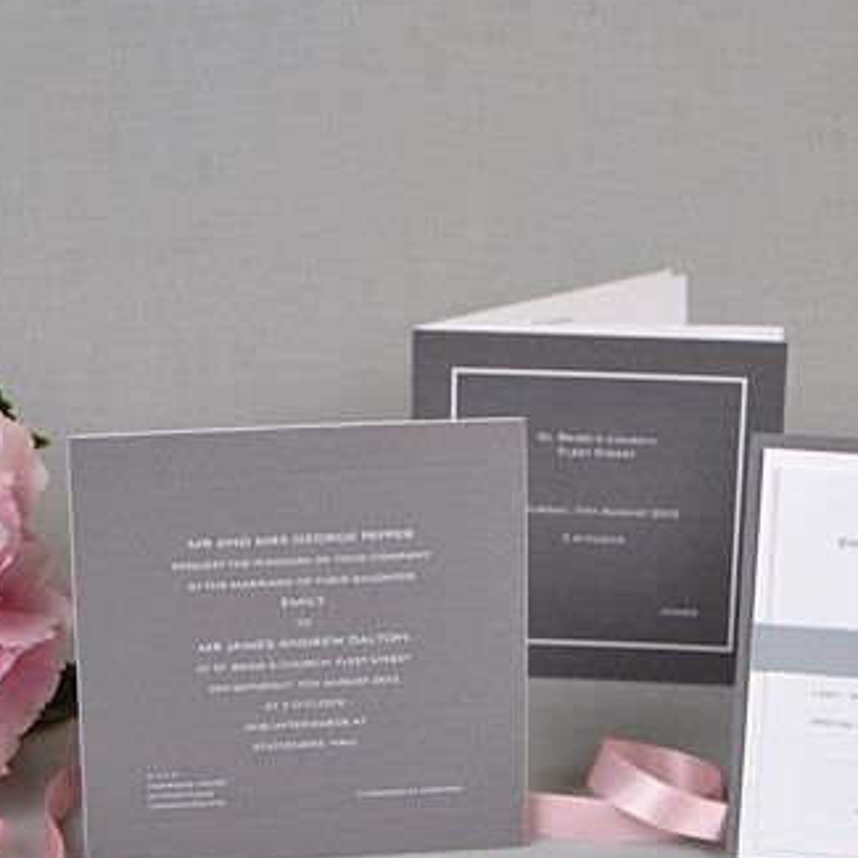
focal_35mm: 103
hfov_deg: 16.9
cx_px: 338
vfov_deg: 16.8
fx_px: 2888
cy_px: 602
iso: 100
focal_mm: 35
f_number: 4.5
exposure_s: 1/25
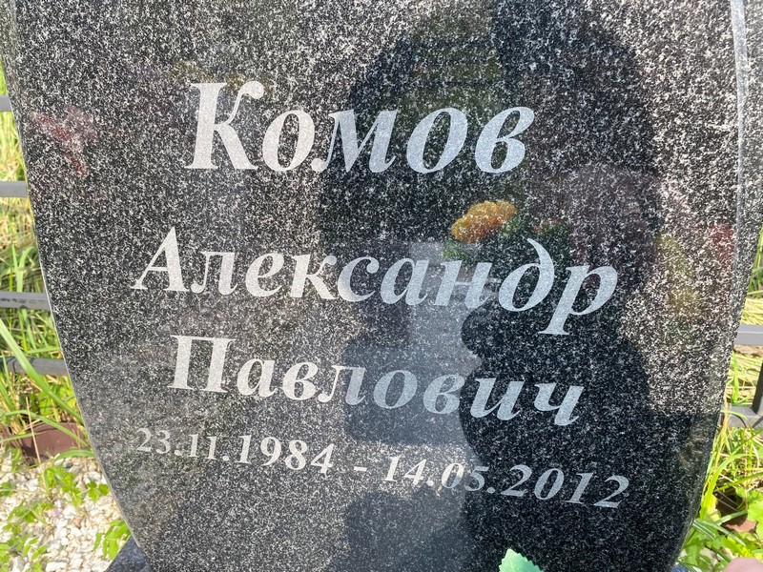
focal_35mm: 26
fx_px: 573
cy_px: 286
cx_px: 382
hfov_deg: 67.3
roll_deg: +3.1
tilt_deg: -24.7
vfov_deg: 53.1
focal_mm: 4.25
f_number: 1.8
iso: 32
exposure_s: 1/489
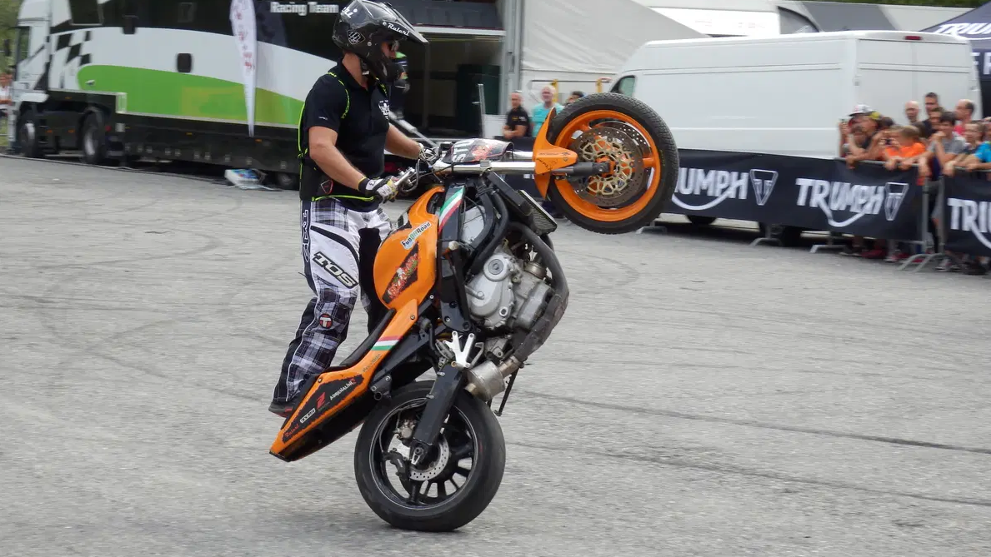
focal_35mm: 88
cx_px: 498
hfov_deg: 24.2
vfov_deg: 13.7
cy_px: 247
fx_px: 2313
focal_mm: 14.4
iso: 80
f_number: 4.6
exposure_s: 1/160
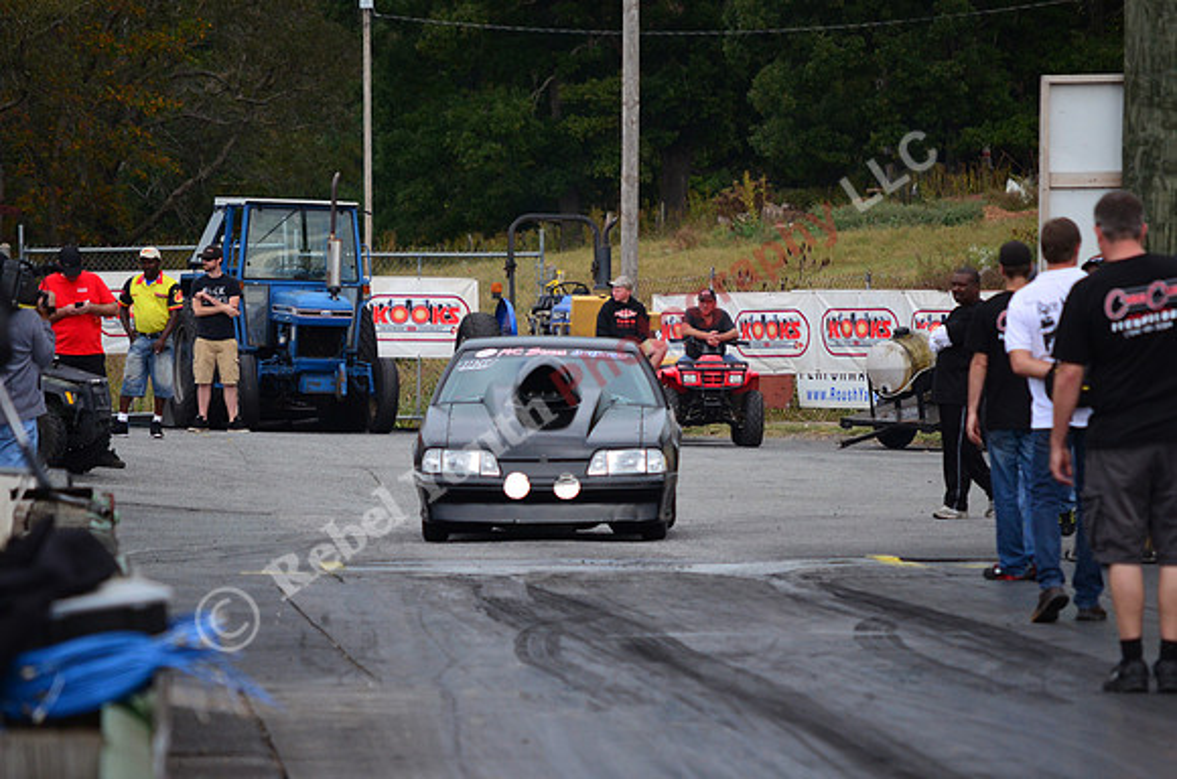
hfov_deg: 6.9
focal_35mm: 300
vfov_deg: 4.6
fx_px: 9787
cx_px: 588
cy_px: 390
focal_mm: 200
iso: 1000
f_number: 5.6
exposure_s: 1/1600
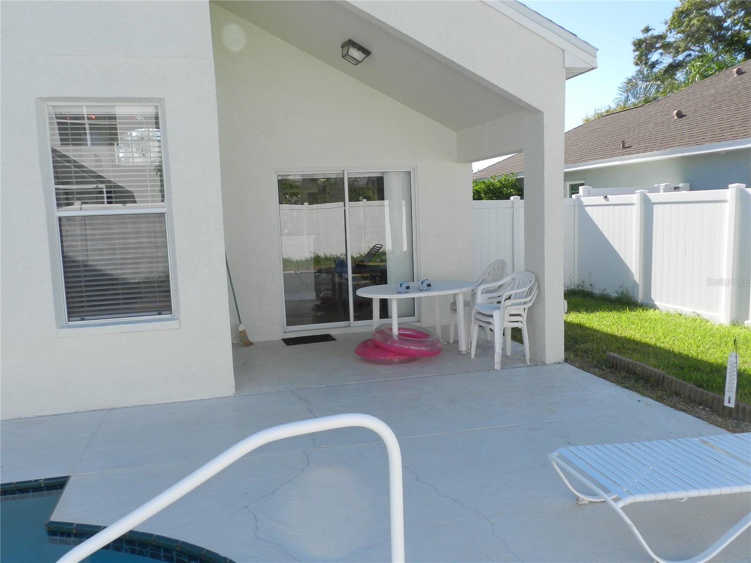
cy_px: 282
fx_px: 607
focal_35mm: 28
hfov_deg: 63.4
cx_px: 376
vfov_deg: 49.7
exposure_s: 1/800
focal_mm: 5
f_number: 3.6
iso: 160
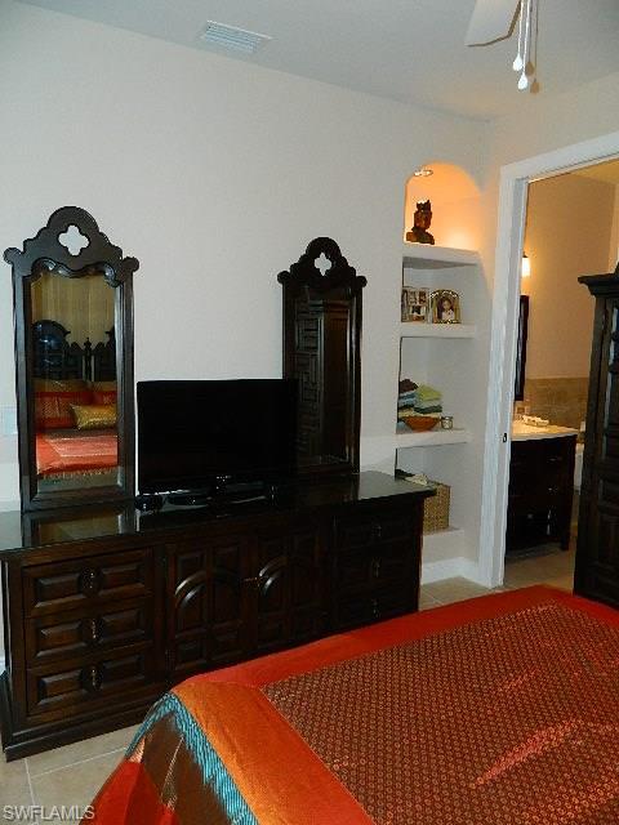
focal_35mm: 25
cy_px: 412
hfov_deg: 54.9
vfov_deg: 69.4
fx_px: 596
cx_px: 310
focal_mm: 4.5
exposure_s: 1/30
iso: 200
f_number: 3.1
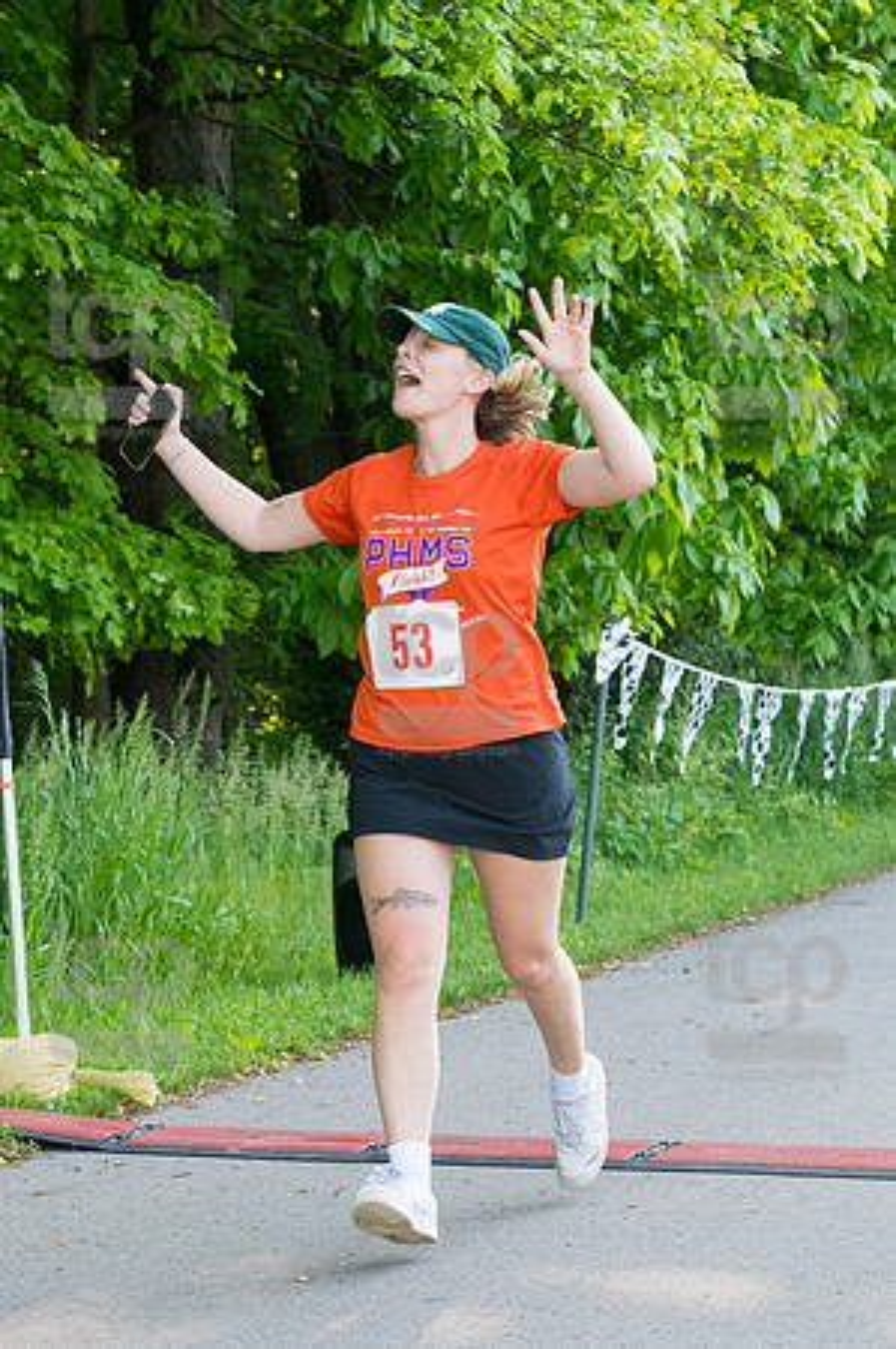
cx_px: 448
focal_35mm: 105
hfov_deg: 13.0
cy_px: 674
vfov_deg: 19.5
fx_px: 3929
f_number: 5.6
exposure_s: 1/1250
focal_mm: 70
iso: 3200
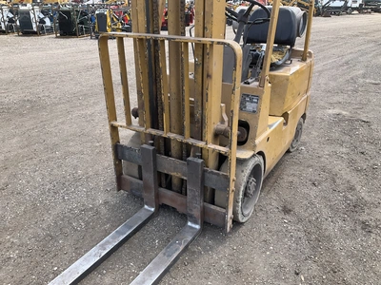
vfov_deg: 48.2
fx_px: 319
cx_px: 190
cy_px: 142
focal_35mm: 29
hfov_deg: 61.7
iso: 25
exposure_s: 1/412
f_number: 1.8
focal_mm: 3
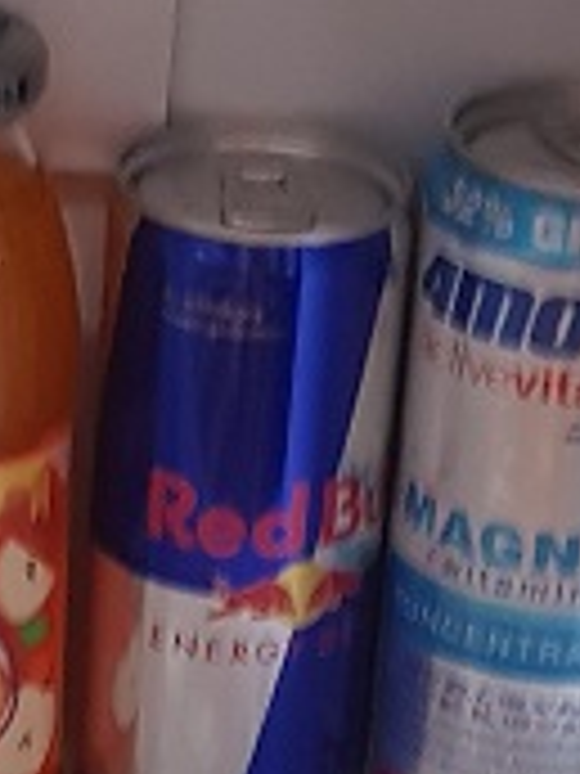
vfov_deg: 13.0
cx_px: -58
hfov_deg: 9.7
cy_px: 410
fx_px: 3396
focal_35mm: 152
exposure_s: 1/12
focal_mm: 4.2
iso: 200
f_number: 1.7
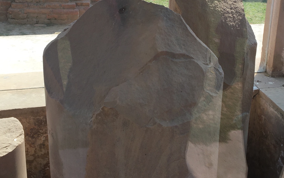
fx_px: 449
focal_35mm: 58
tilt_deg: -19.5
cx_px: 158
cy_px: 58
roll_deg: -2.0
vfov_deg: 22.3
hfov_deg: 35.1
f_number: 2.2
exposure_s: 1/487
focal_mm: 4.15
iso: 25
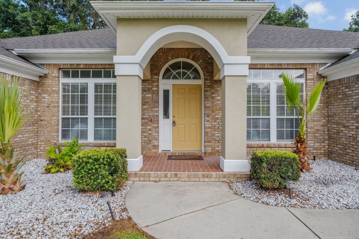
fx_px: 189
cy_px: 120
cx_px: 180
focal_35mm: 19
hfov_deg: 86.9
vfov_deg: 64.5
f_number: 8
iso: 250
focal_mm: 12.6
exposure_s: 1/240
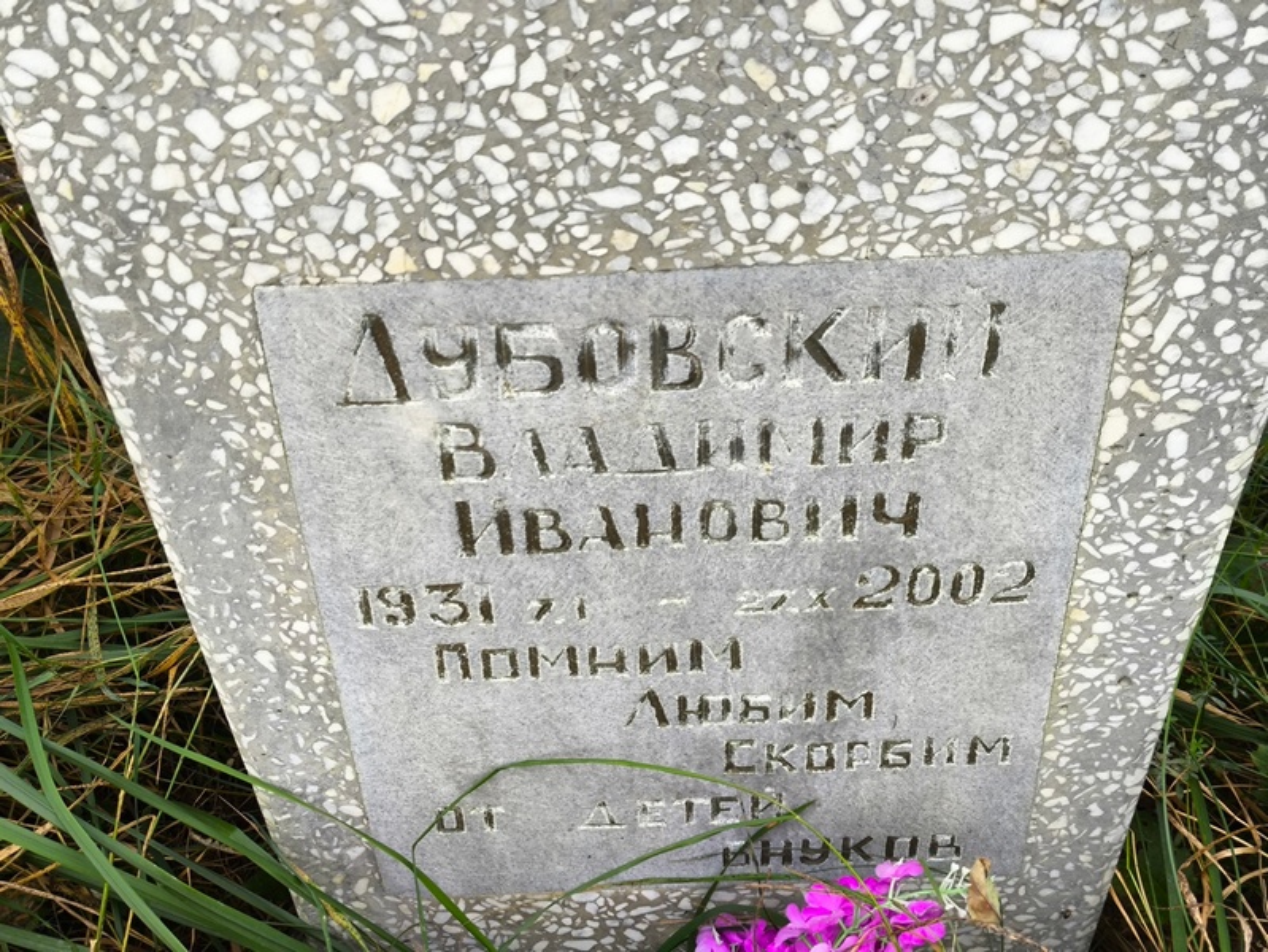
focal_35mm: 50
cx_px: 634
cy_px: 476
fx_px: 1832
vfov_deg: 29.1
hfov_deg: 38.2
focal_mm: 4.71
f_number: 1.7
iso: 64
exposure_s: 1/60
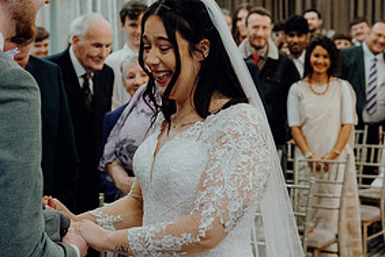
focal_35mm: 86
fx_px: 920
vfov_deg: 15.9
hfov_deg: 23.6
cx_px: 212
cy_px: 165
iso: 5000
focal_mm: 42
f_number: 3.5
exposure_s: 1/200
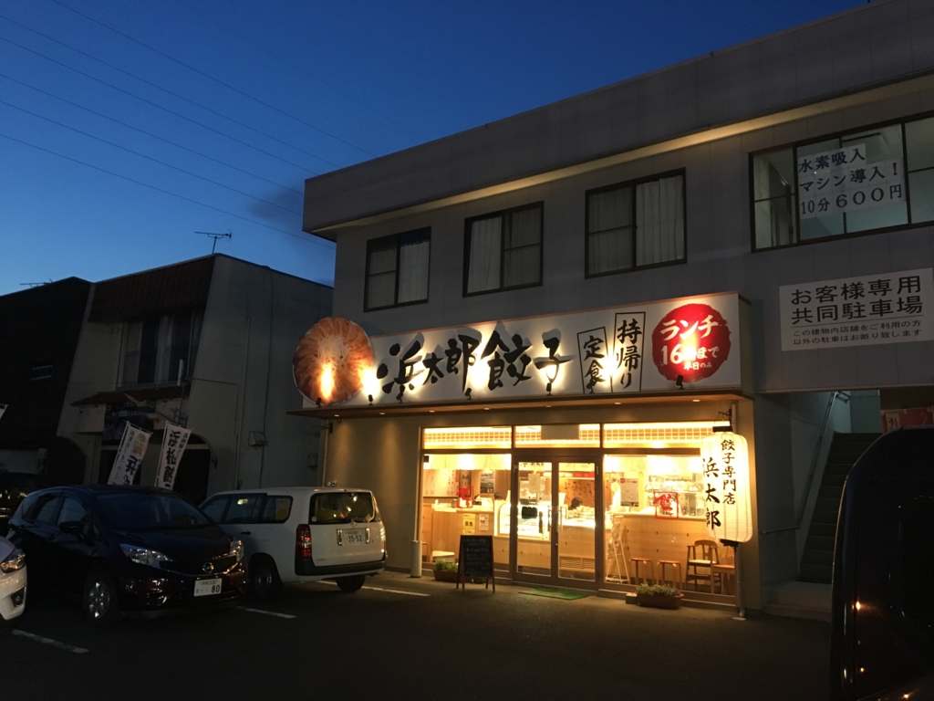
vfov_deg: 48.2
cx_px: 467
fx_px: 782
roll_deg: -1.7
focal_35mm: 29
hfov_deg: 61.7
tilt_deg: +9.1
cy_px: 350
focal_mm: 4.15
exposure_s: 1/17
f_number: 2.2
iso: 200
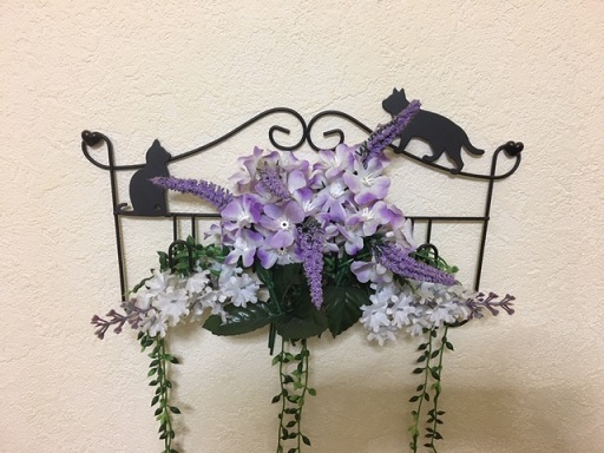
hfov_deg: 61.7
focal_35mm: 29
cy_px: 226
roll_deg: -3.2
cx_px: 302
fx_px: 506
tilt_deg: -15.5
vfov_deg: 48.2
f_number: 2.2
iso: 80
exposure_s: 1/30
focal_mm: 4.15
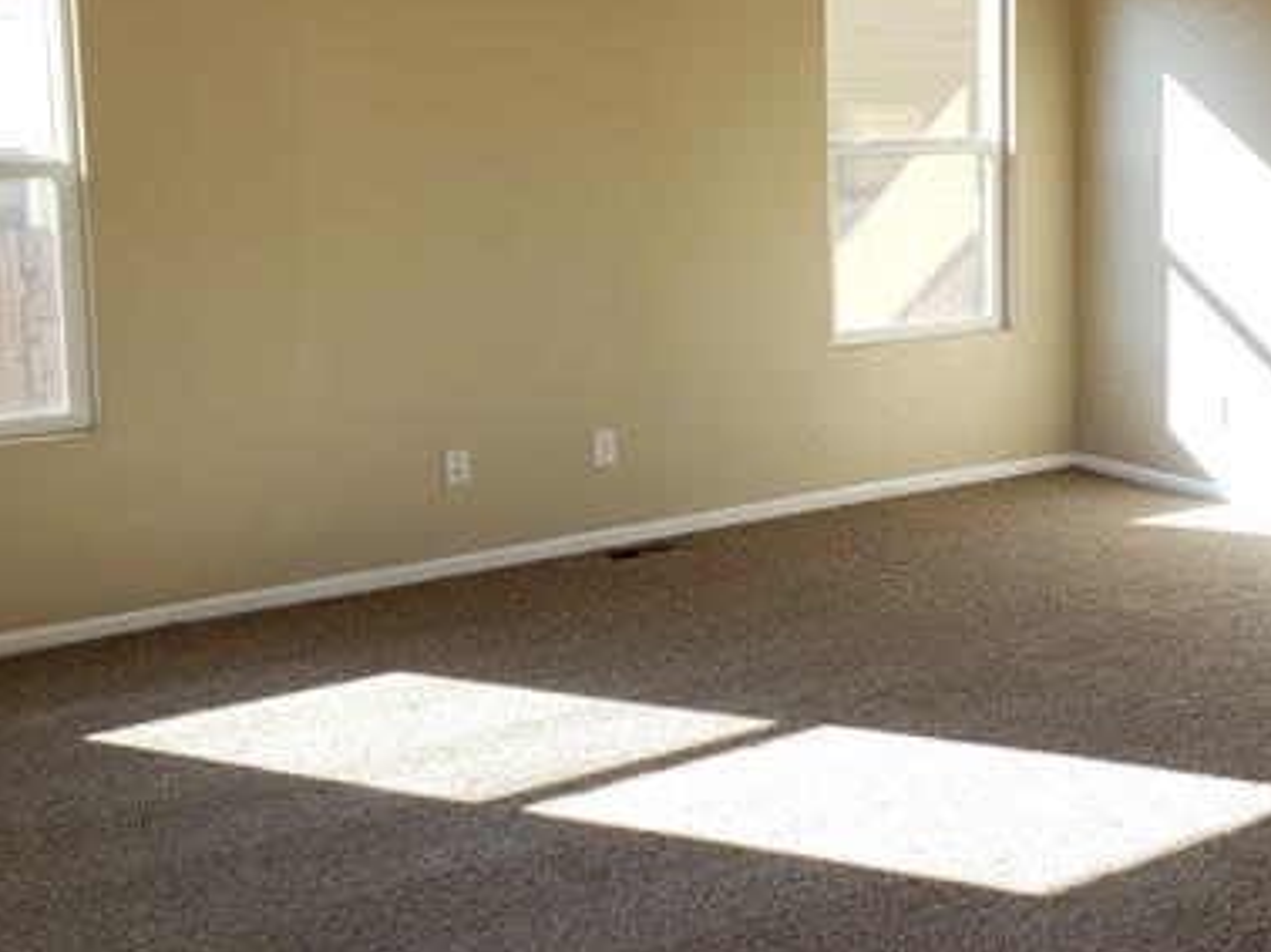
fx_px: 1615
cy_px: 288
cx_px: 908
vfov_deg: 32.5
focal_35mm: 44
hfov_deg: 42.0
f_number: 2.4
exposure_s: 1/127
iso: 50
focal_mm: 4.3
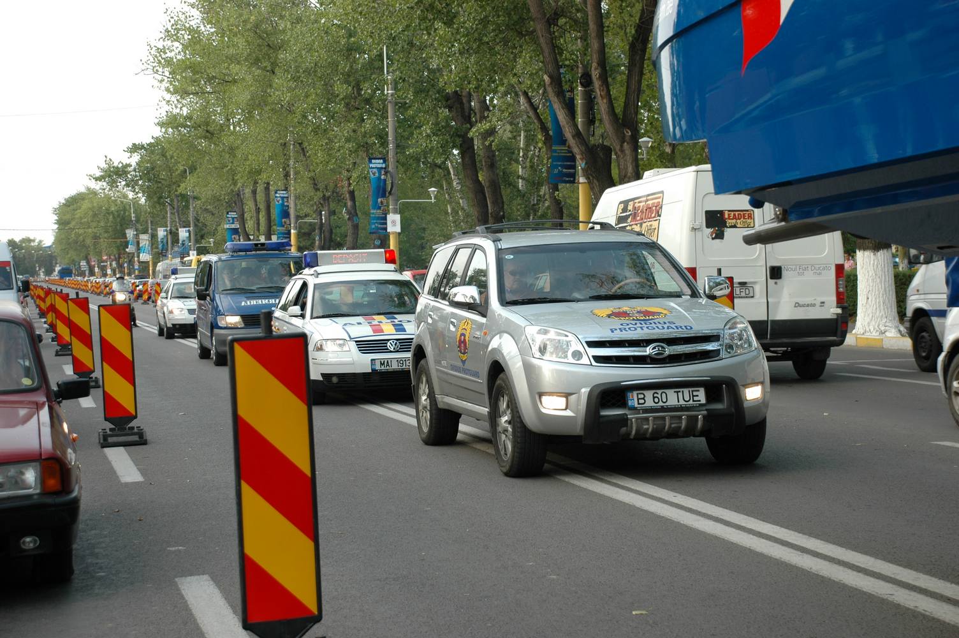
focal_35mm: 75
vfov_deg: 18.1
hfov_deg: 27.0
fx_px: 1996
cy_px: 319
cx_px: 480
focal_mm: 50
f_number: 5
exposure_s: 1/200
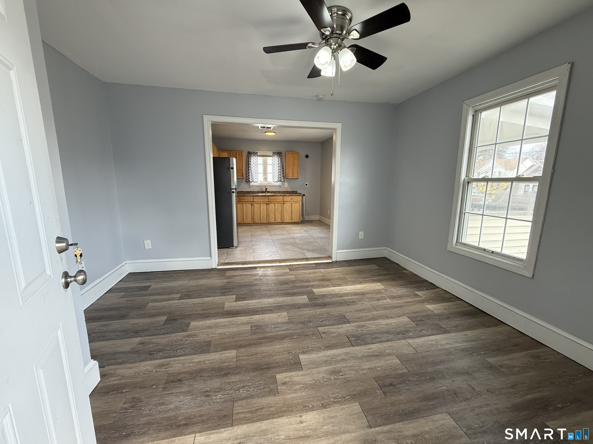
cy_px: 222
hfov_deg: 102.1
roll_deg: -0.6
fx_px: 240
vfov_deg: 85.7
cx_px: 296
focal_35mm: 14
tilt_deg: -9.4
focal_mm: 2.22
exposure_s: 1/120
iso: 160
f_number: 2.2
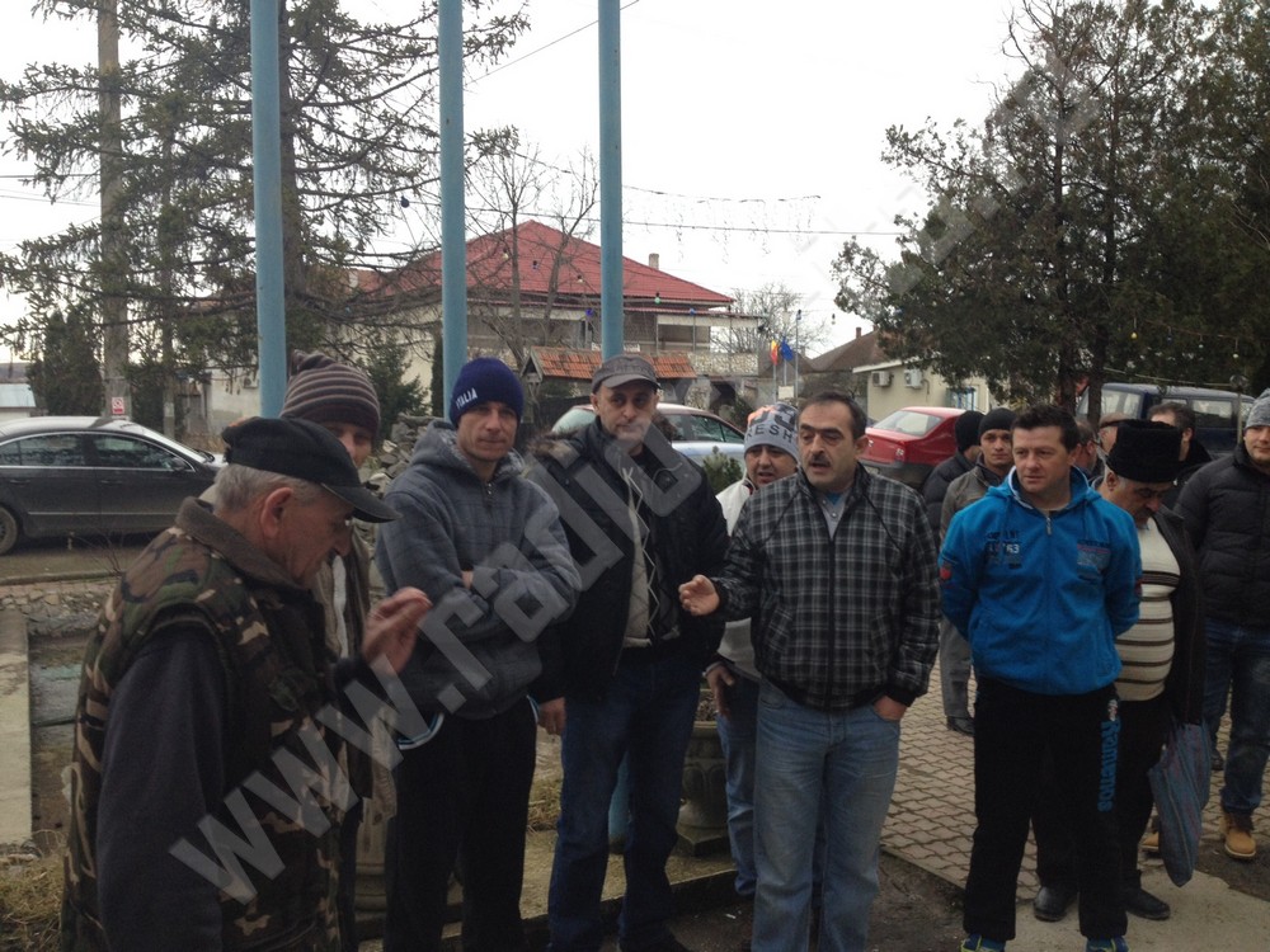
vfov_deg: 40.7
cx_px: 635
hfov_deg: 52.6
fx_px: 1284
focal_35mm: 35
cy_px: 476
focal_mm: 4.28
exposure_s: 1/120
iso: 80
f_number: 2.4
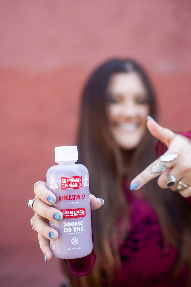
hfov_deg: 27.0
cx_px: 96
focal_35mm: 50
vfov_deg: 39.6
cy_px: 144
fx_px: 398
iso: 400
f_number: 2.8
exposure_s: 1/400
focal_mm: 50
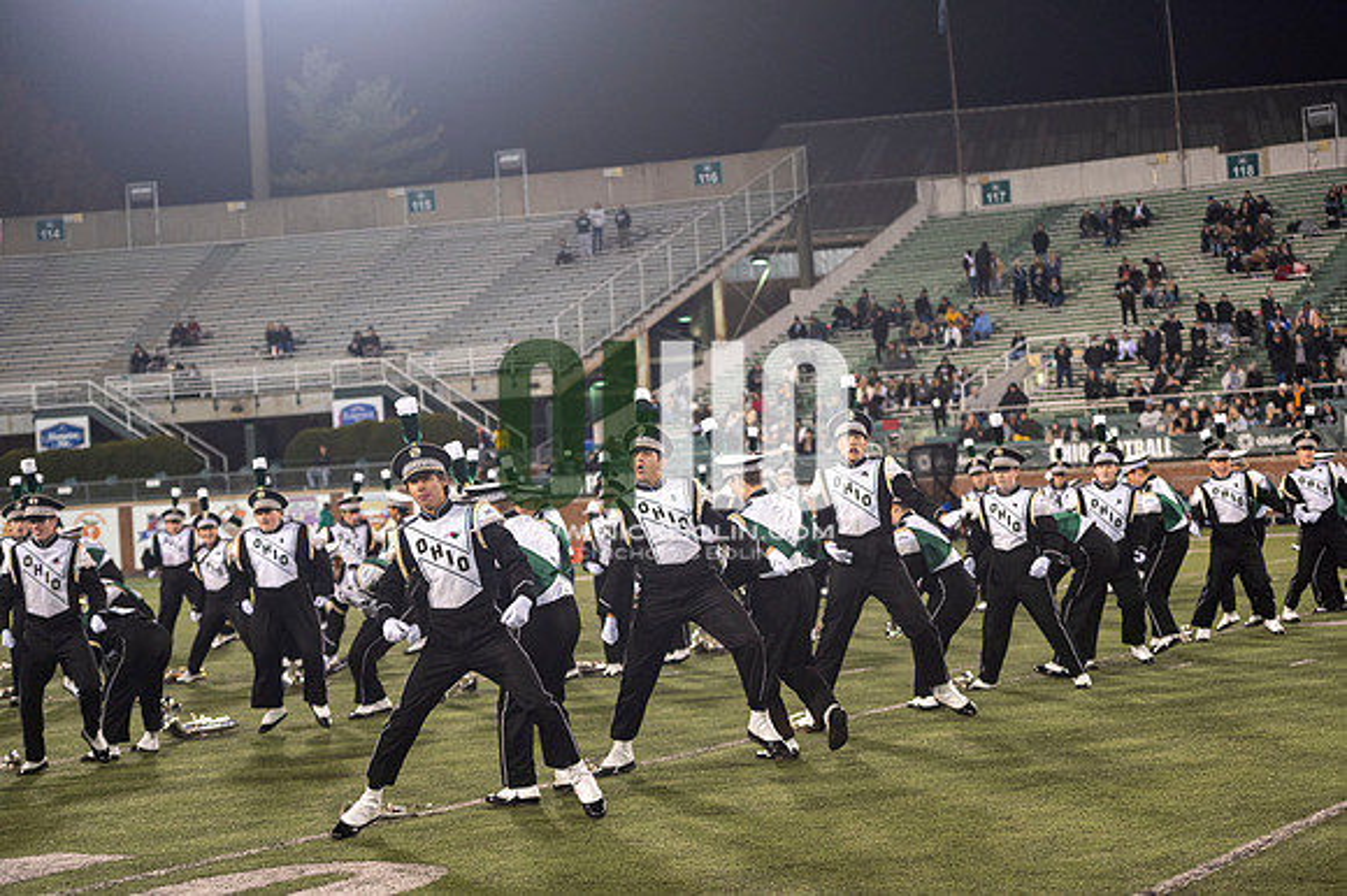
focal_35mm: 70
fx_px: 2618
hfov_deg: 28.9
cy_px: 448
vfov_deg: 19.4
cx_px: 674
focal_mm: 70
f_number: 2.8
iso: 1000
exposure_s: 1/500
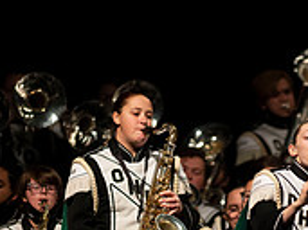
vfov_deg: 2.0
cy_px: 338
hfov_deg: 2.6
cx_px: 251
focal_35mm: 760
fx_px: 6757
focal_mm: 300
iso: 3200
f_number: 2.8
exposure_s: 1/500
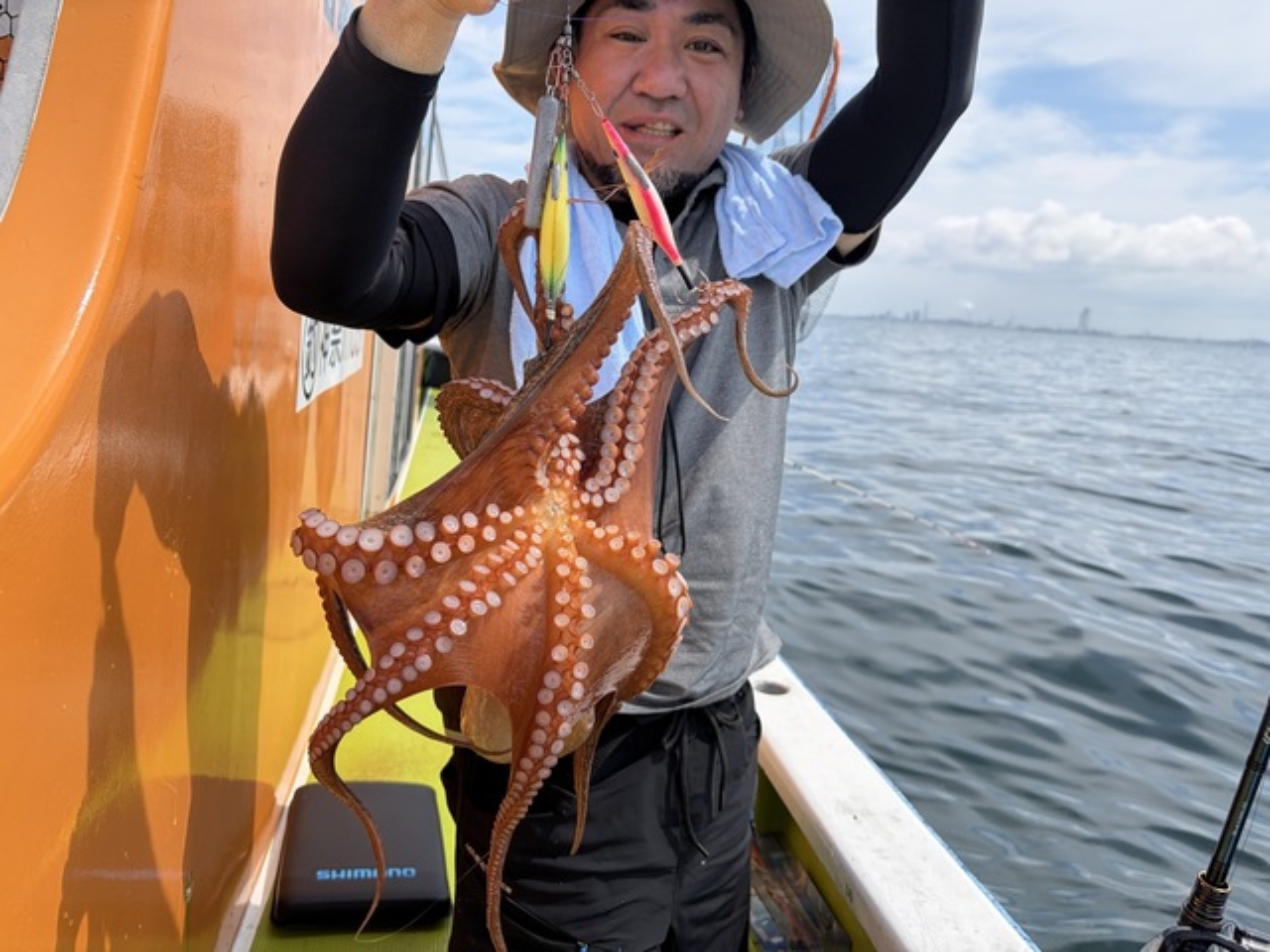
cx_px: 635
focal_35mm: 26
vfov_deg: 53.1
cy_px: 476
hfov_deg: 67.3
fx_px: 954
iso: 50
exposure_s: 1/3125
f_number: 1.6
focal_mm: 5.96
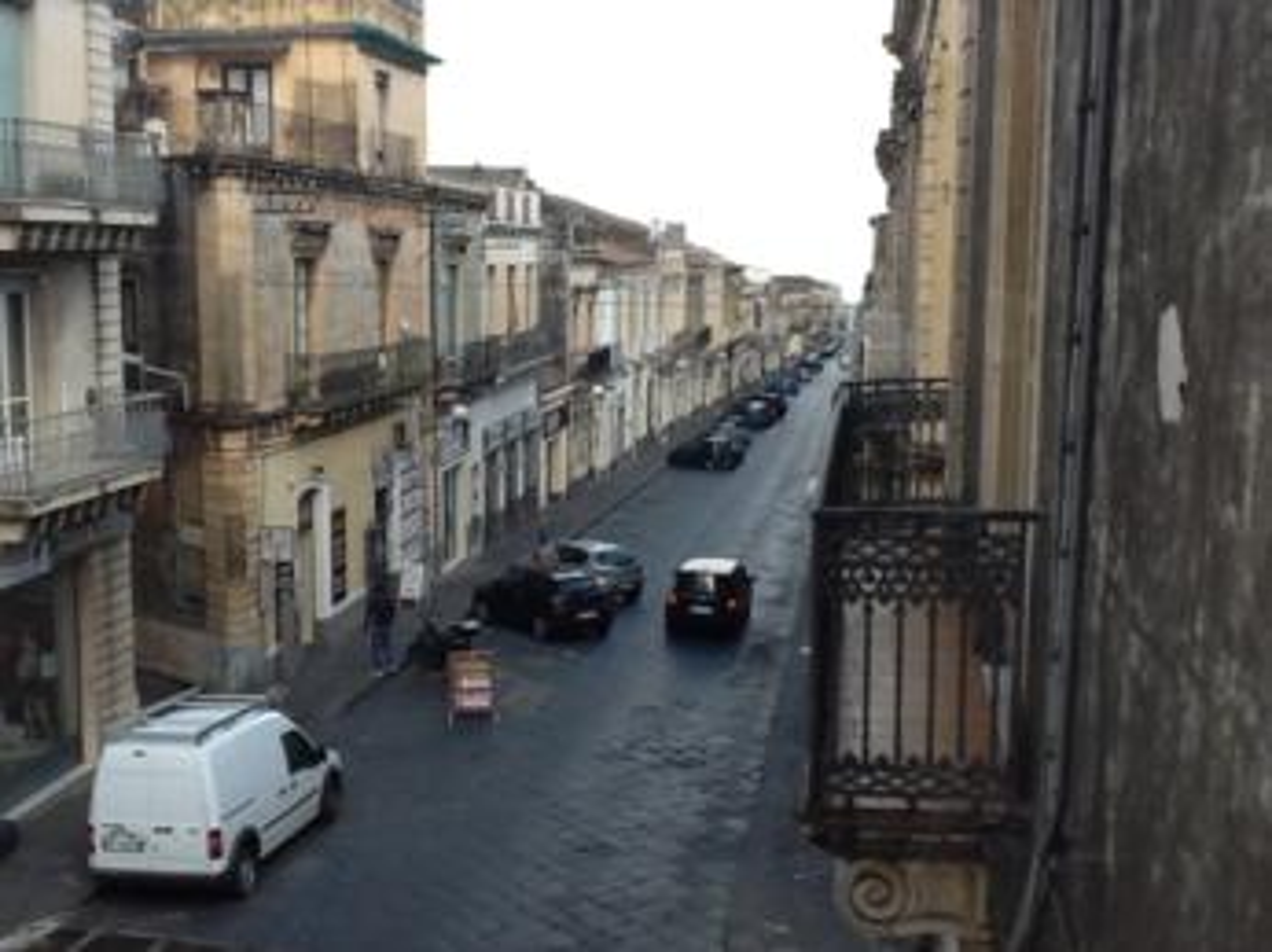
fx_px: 1616
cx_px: 636
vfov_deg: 32.8
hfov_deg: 43.0
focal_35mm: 44
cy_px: 476
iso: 40
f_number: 2.4
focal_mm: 2.03
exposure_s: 1/232
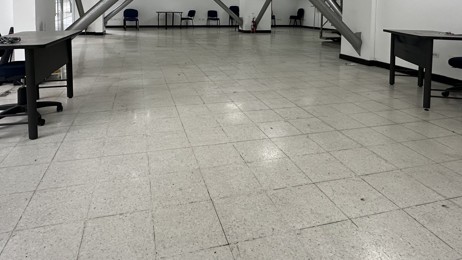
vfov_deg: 42.2
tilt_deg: -3.2
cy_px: 25
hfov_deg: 74.0
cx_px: 216
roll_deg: -0.1
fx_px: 306
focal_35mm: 25
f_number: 2.2
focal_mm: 2.22
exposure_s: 1/120
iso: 320
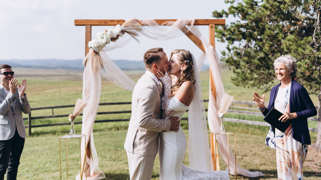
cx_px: 162
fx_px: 320
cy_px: 81
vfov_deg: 31.5
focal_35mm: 38
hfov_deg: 53.3
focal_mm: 35
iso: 100
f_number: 1.4
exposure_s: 1/320
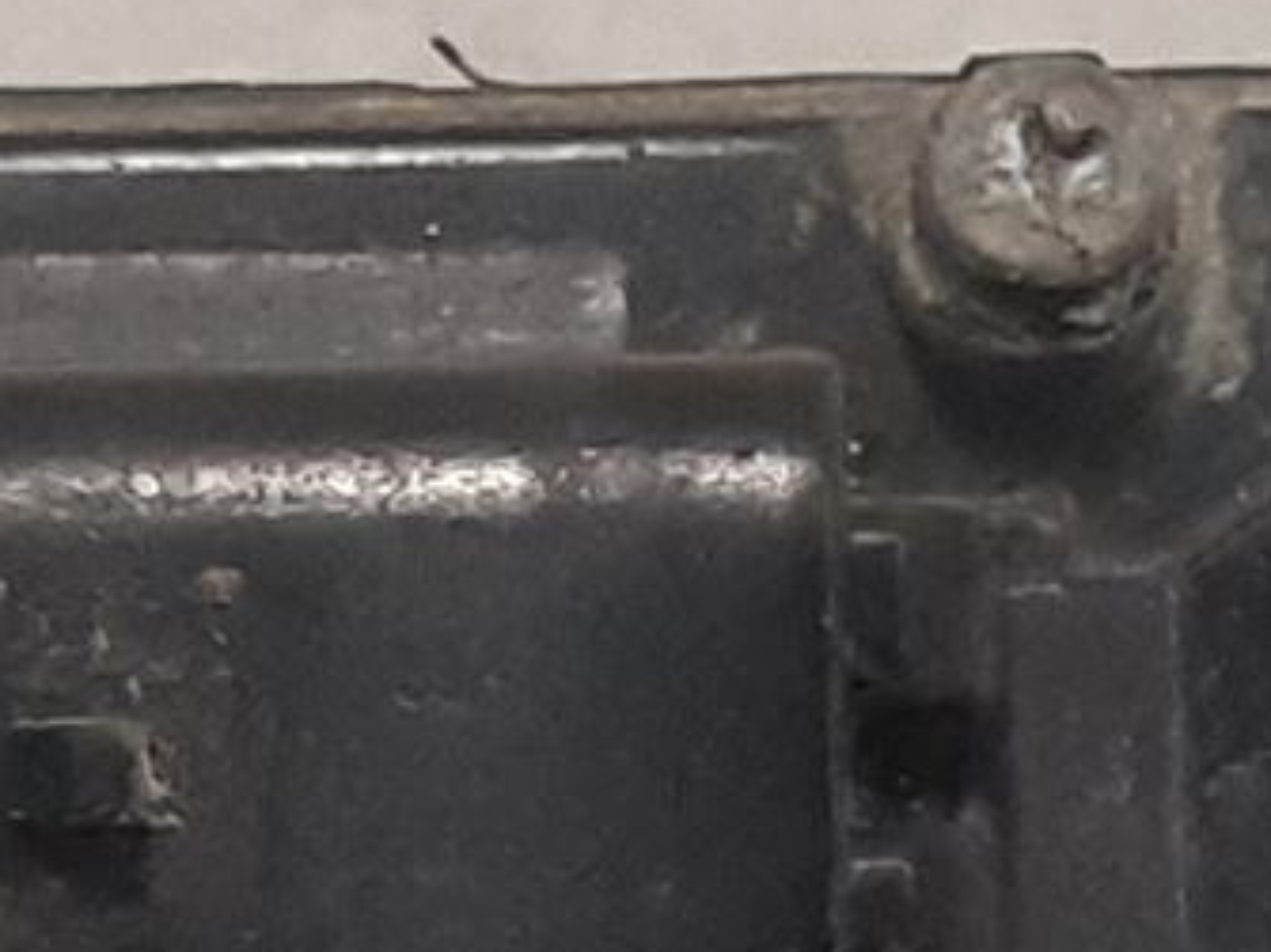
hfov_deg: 12.4
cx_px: 747
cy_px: 918
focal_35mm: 159
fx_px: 5836
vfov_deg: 9.3
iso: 250
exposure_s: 1/50
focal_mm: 3.93
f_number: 1.7
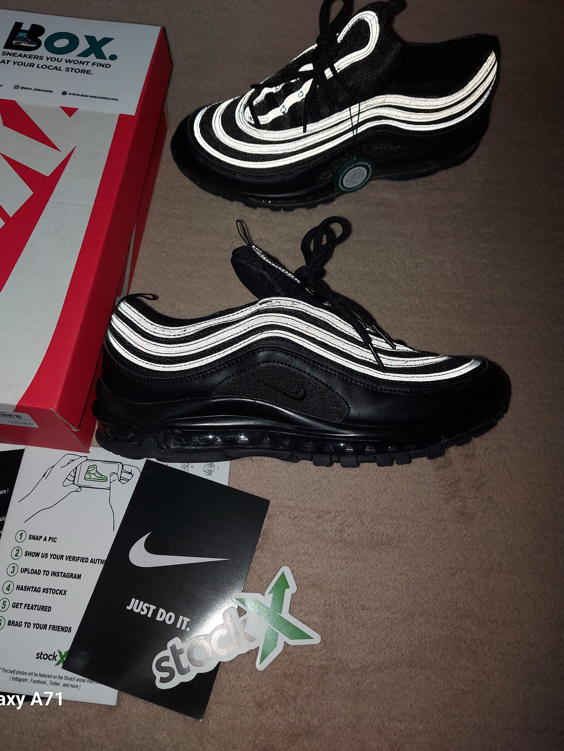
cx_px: 255
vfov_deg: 63.1
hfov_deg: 49.7
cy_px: 316
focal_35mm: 28
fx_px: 608
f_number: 1.8
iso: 50
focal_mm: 5.23
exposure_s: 1/50
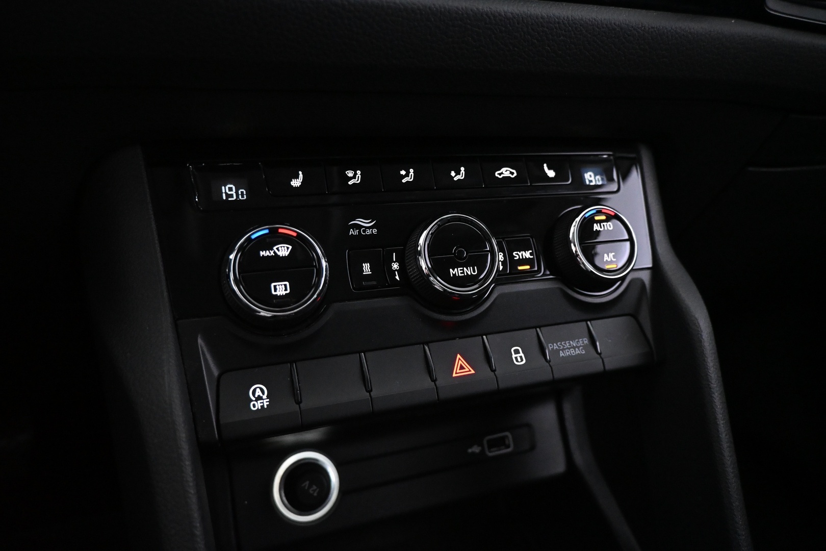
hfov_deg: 73.7
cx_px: 413
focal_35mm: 24
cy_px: 276
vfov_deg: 53.1
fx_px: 551
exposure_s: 1/60
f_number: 3.5
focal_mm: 16
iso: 5600
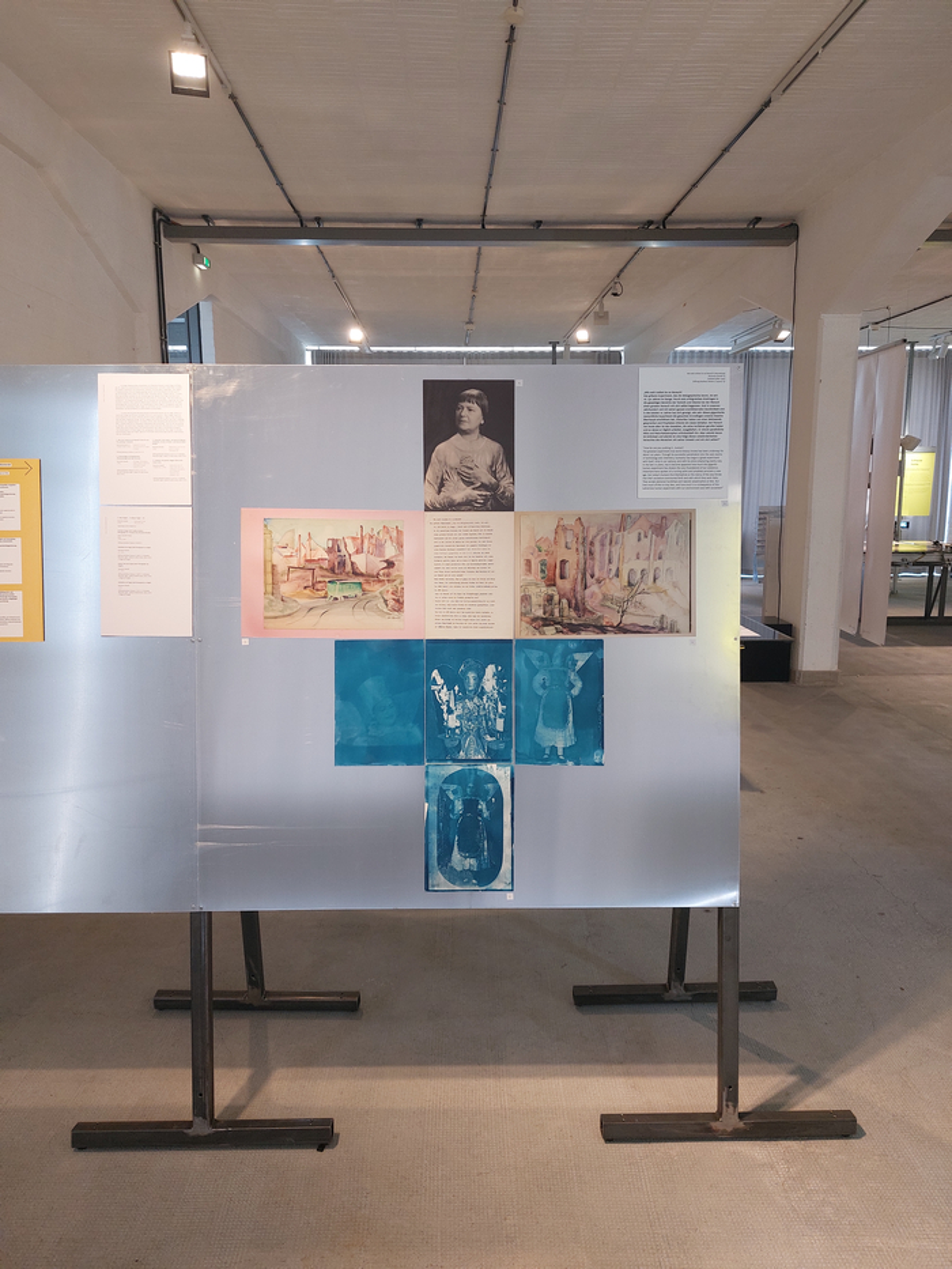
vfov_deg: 71.6
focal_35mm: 24
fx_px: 880
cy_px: 634
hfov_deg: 56.8
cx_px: 476
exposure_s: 1/50
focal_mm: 5.23
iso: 200
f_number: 1.8
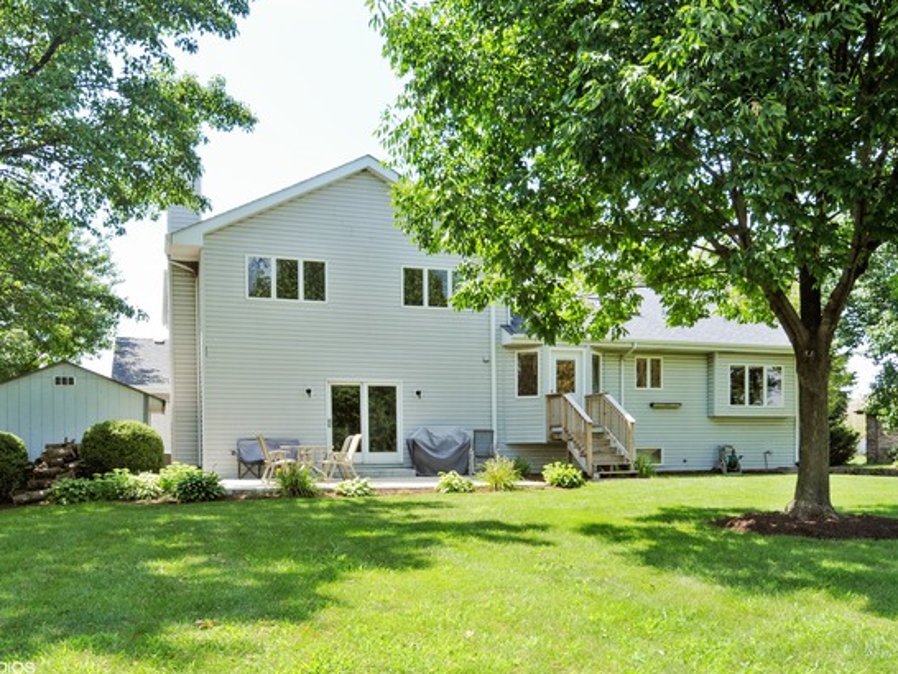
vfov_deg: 51.4
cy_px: 330
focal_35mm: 27
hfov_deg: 65.3
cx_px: 429
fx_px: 701
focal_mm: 16
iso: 320
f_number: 8
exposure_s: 1/250
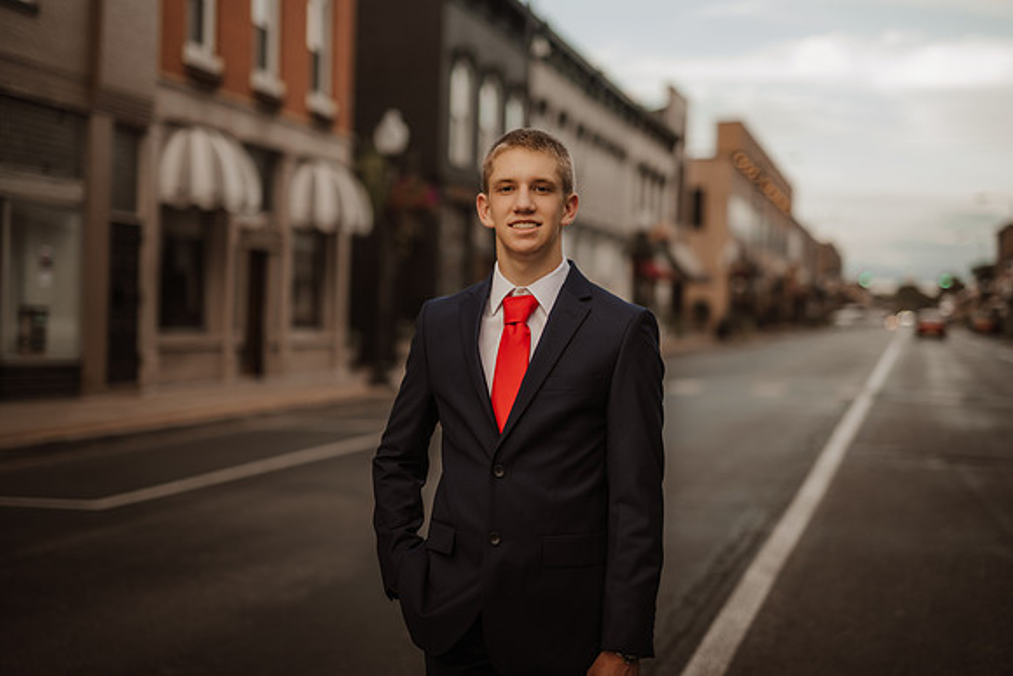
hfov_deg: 39.6
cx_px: 506
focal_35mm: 50
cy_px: 338
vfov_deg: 27.0
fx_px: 1407
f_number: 1.4
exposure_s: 1/320
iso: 100
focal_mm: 50
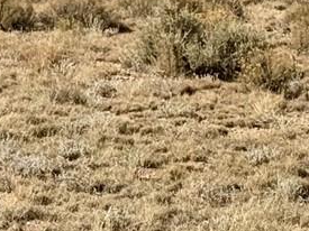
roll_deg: +0.0
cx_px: -158
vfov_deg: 5.2
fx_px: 2489
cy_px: -202
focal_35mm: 279
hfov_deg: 7.0
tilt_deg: -1.2
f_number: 1.78
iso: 64
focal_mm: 6.76
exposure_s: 1/9009
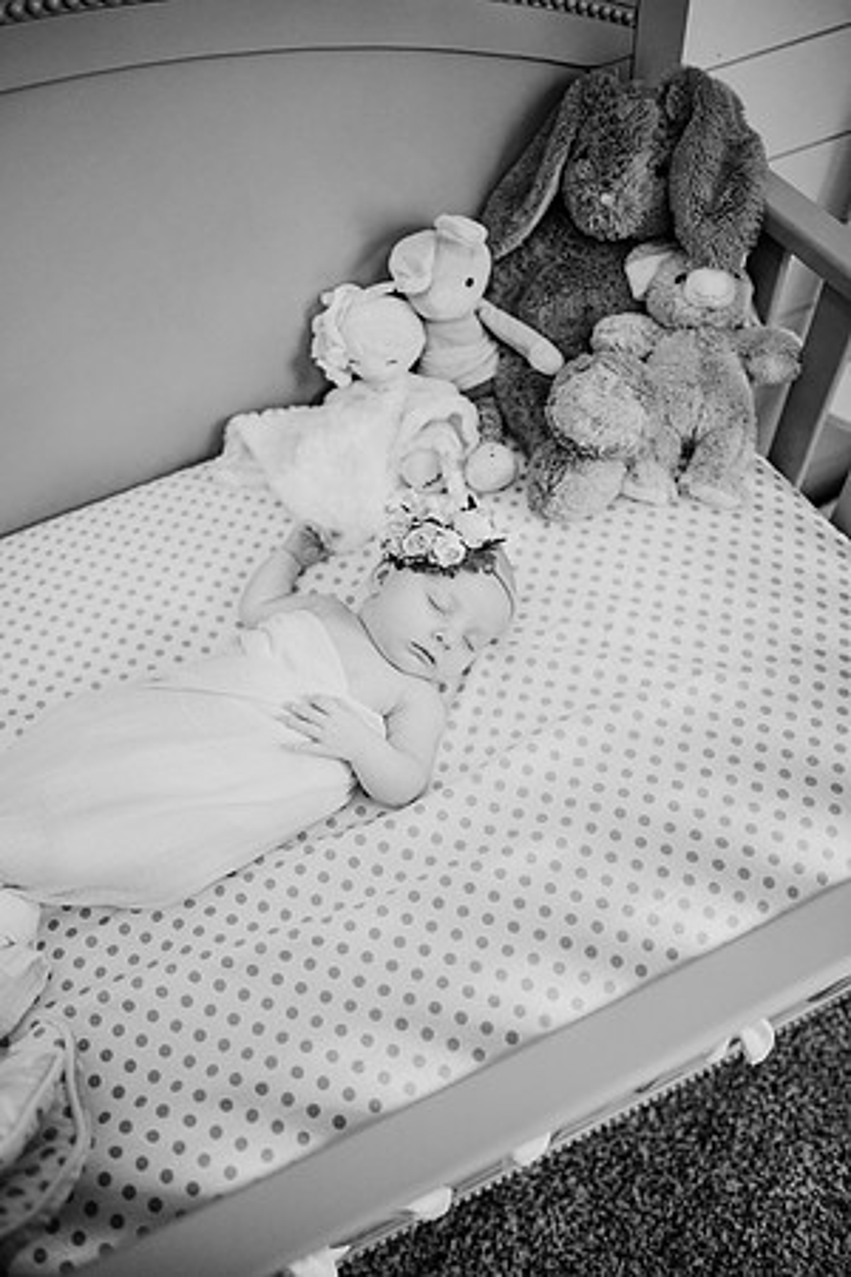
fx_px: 851
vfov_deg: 73.7
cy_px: 638
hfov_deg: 53.1
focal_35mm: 24
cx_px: 426
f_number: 2
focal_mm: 24
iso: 640
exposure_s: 1/320
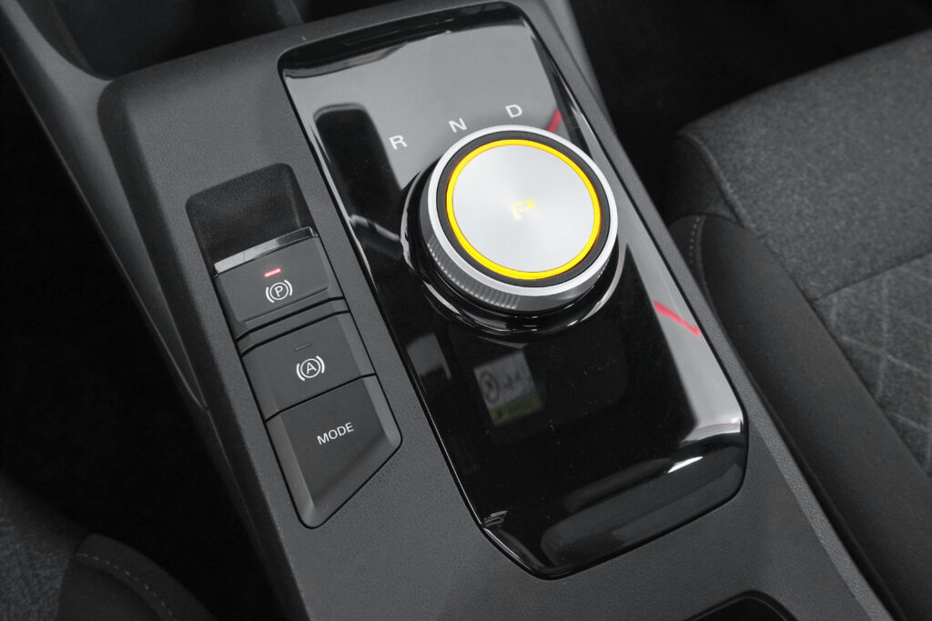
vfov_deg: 41.1
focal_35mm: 32
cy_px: 310
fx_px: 829
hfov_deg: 58.7
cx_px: 466
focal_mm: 21.5
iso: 2000
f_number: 8
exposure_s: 1/25
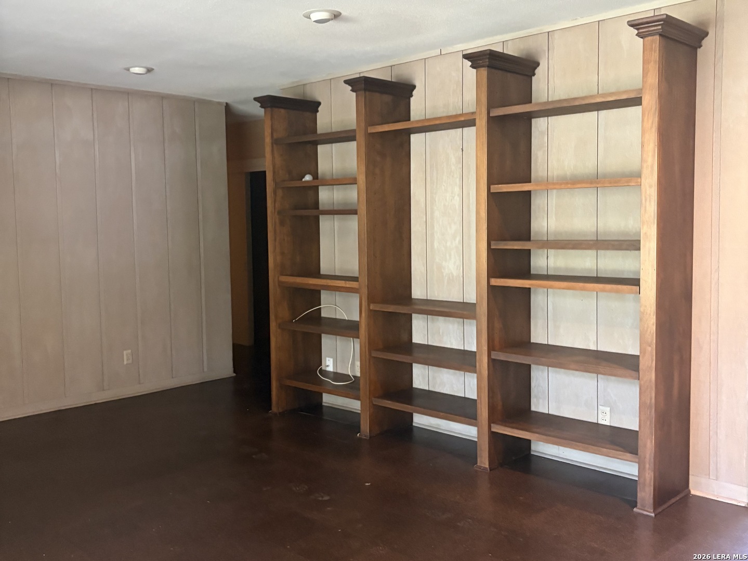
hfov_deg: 67.3
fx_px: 562
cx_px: 374
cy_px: 280
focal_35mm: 26
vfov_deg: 53.1
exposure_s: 1/40
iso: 400
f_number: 1.6
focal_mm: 5.96
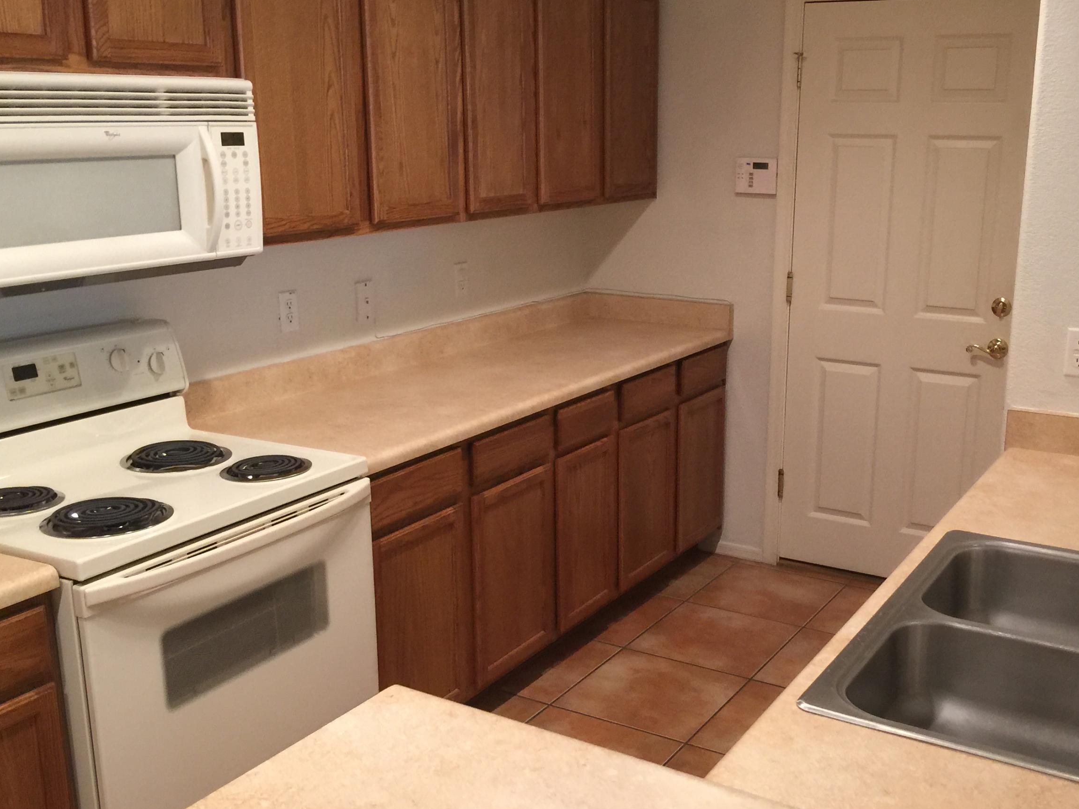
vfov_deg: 37.7
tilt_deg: -15.2
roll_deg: +1.7
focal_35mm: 38
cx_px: 645
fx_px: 1185
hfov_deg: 48.7
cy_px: 425
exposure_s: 1/15
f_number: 2.2
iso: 64
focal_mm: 4.15
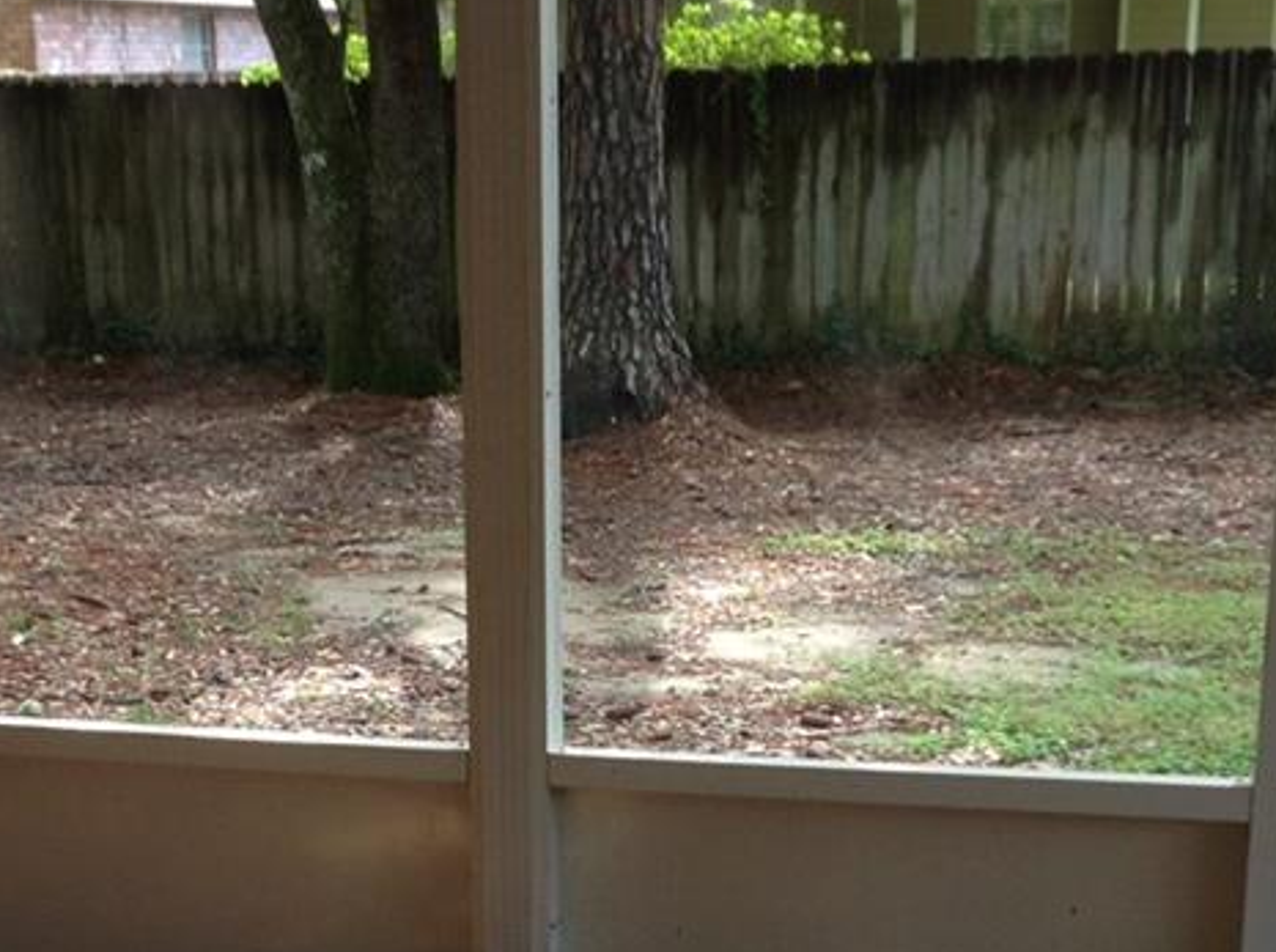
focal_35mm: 77
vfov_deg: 18.6
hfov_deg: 25.3
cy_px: 916
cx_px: 502
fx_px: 2833
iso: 50
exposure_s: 1/40
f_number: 2.4
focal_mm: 4.28
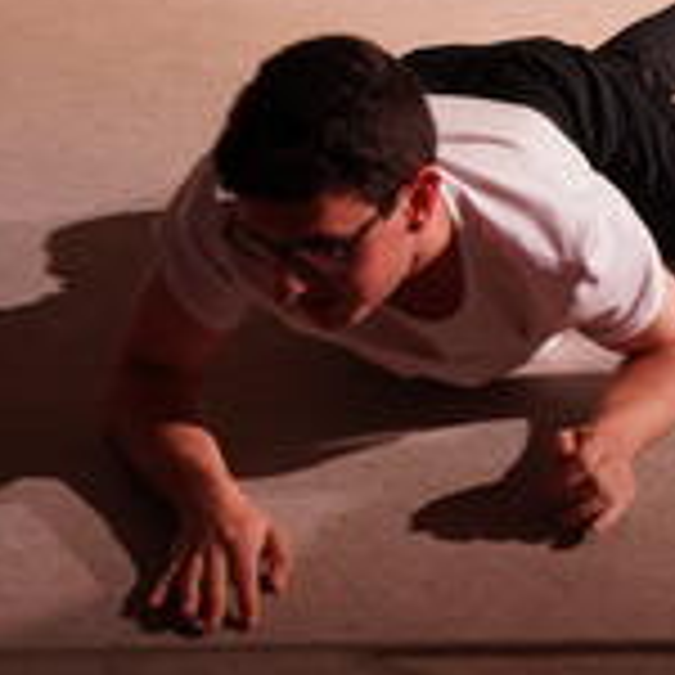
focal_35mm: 112
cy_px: 137
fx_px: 2474
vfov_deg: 15.4
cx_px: 598
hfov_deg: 15.4
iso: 2500
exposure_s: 1/160
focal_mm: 49.5
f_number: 3.5
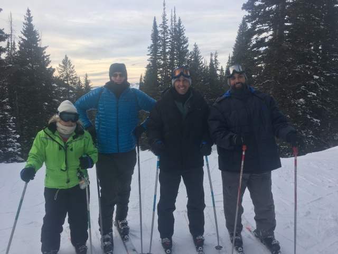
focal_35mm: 29
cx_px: 169
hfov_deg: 61.7
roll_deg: +1.4
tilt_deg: -7.7
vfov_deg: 48.2
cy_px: 127
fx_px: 283
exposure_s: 1/120
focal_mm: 4.15
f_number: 2.2
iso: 25
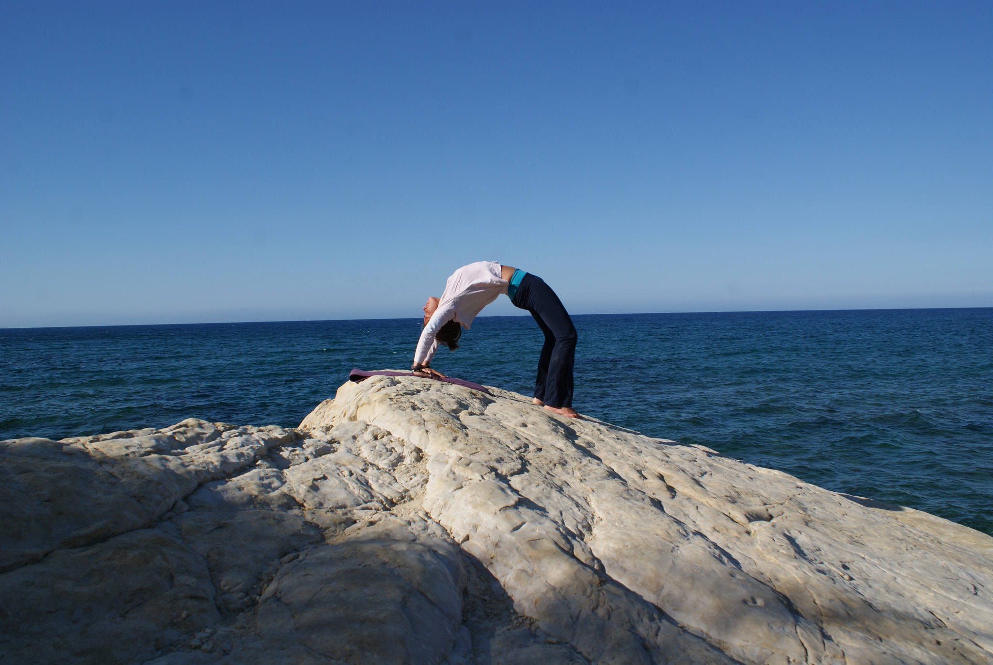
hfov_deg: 67.3
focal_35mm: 27
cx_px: 496
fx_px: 746
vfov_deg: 48.1
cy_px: 332
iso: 100
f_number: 10
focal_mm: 18
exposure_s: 1/320
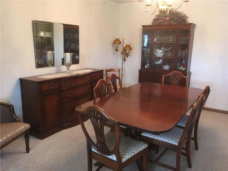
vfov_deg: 48.2
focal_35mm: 29
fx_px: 191
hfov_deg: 61.7
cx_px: 114
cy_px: 86
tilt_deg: -12.3
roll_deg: -0.2
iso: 160
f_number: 2.2
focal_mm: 4.15
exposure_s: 1/30
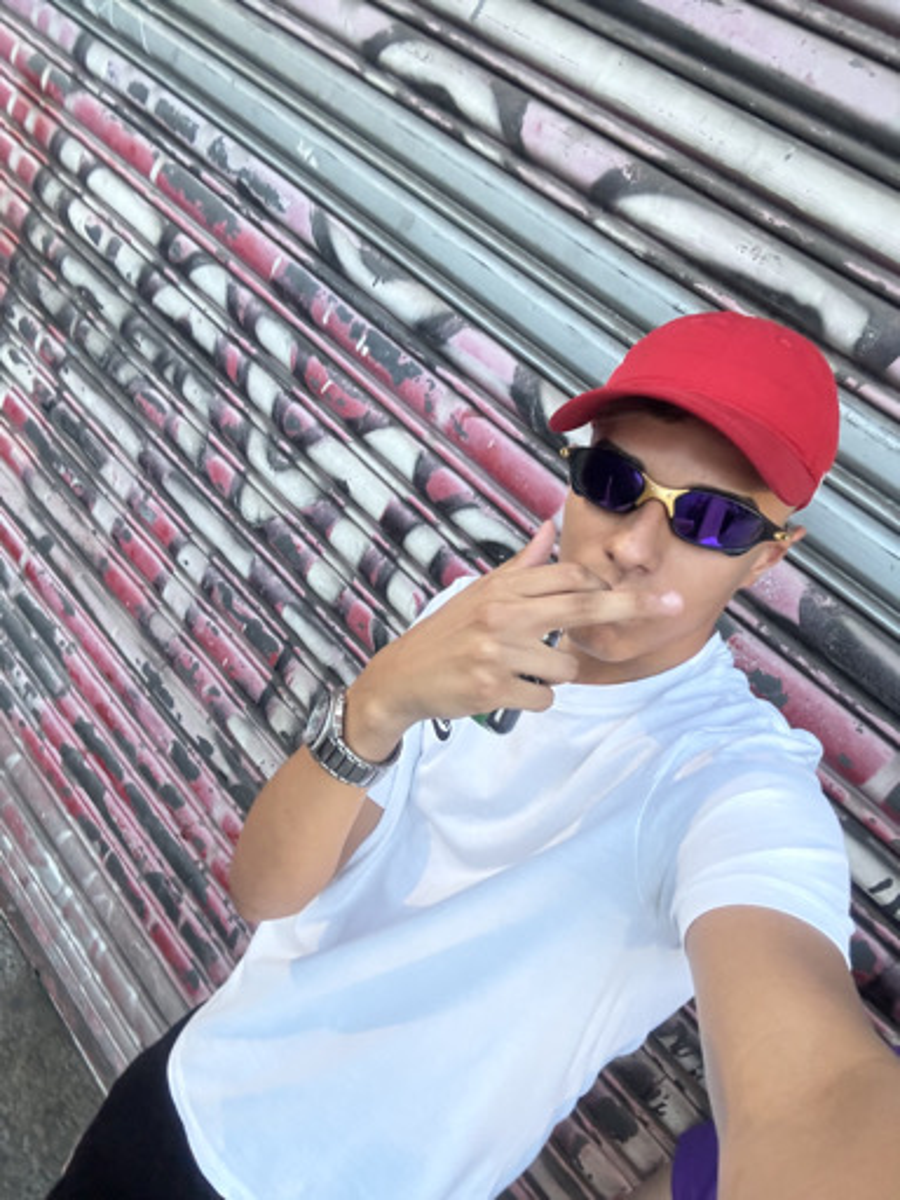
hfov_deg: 58.9
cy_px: 600
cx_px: 450
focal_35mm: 23
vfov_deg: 73.9
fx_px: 797
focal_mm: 2.69
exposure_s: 1/37
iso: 400
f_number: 1.9
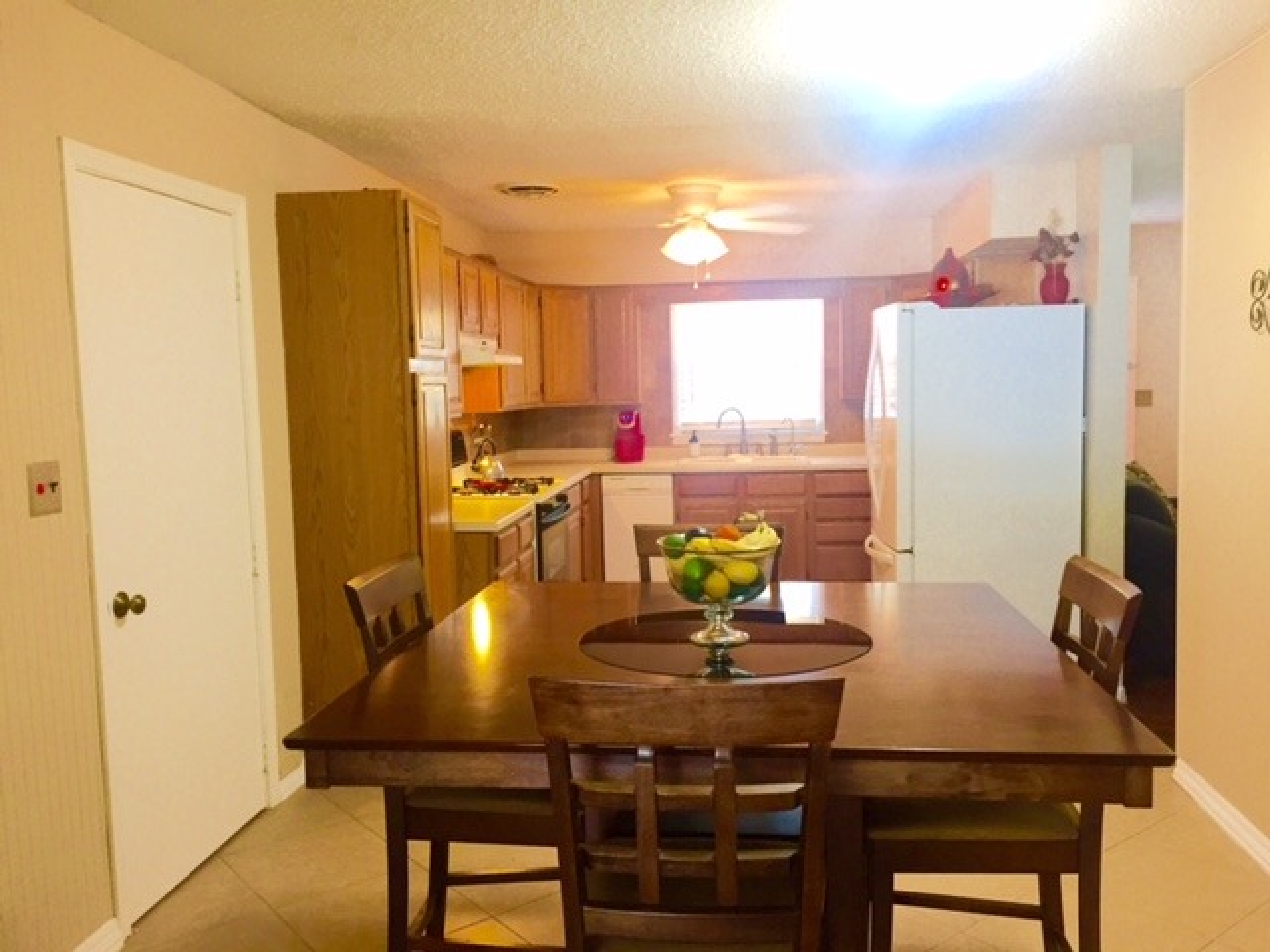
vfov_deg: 48.2
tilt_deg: -5.3
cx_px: 635
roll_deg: +1.2
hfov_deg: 61.7
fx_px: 1064
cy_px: 476
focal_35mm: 29
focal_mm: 4.15
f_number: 2.2
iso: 125
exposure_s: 1/33
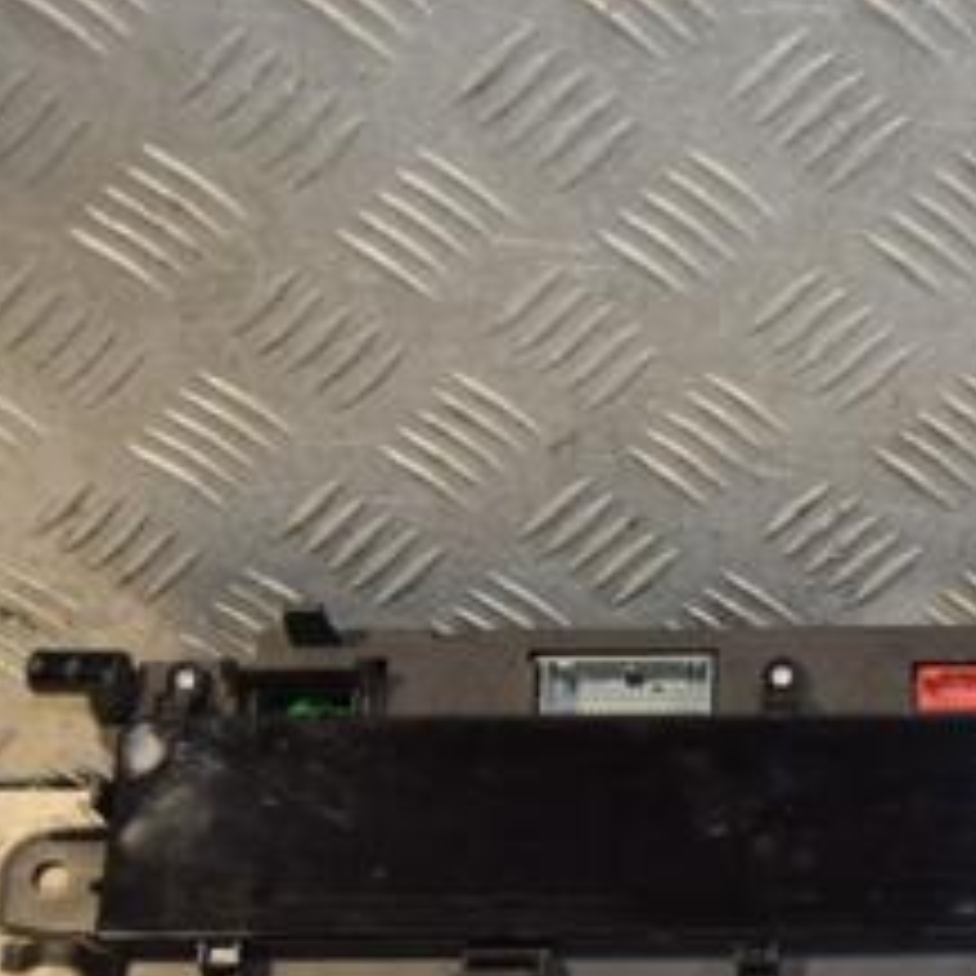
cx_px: 1061
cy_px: 697
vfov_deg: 19.6
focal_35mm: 88
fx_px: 2813
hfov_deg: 18.9
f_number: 5
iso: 800
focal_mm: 25
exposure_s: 1/200
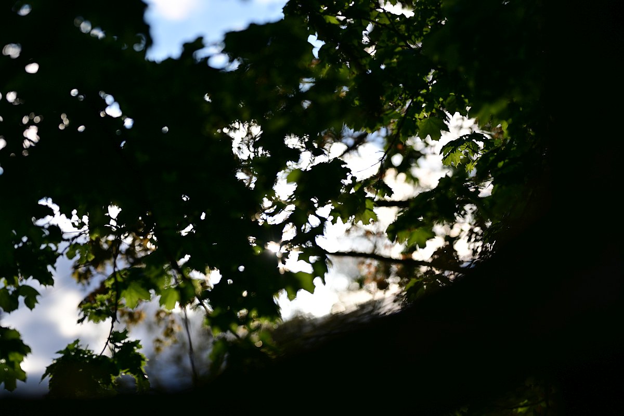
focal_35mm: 135
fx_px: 2340
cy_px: 208
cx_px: 312
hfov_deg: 15.2
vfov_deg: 10.2
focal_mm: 135
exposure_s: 1/8000
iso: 64
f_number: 1.8
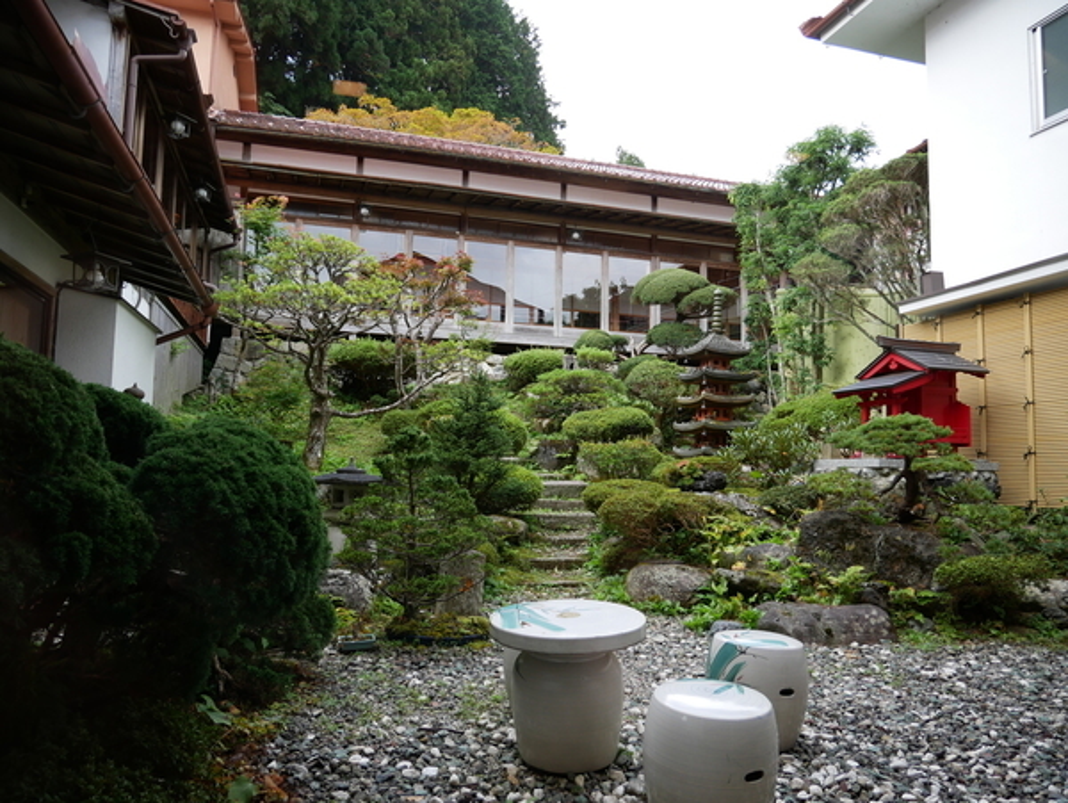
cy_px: 402
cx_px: 534
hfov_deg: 71.6
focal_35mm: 24
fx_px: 741
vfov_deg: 56.9
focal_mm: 12
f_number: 4
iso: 200
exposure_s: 1/160
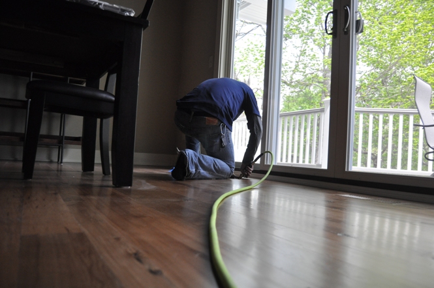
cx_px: 217
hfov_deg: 67.4
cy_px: 144
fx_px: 325
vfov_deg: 47.8
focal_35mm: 27
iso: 800
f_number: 3.5
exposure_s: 1/320
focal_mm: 18
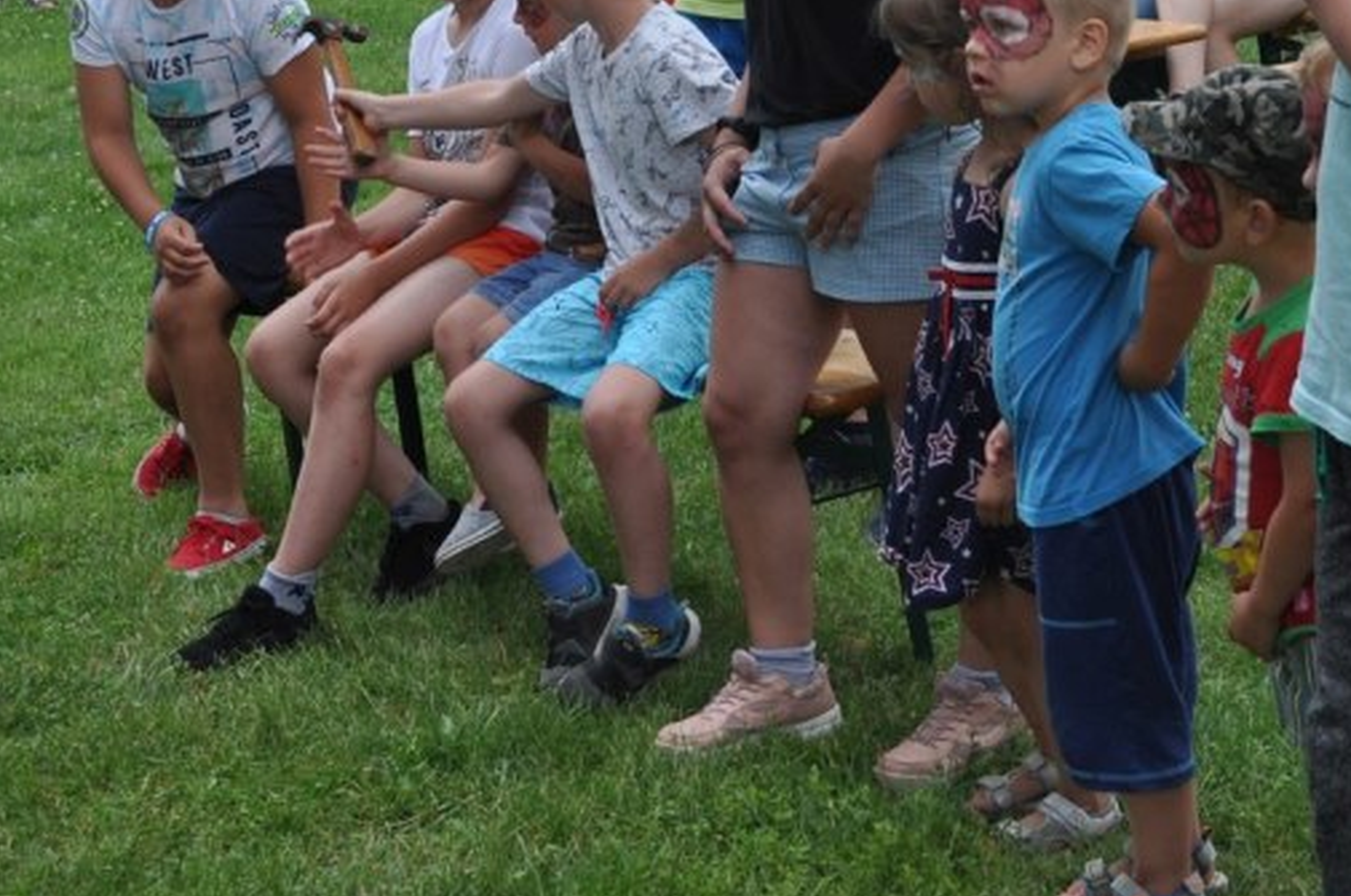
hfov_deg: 19.0
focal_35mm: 107
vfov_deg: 12.7
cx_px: 1023
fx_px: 4009
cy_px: 271
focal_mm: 30
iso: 200
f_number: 6.3
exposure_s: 1/160
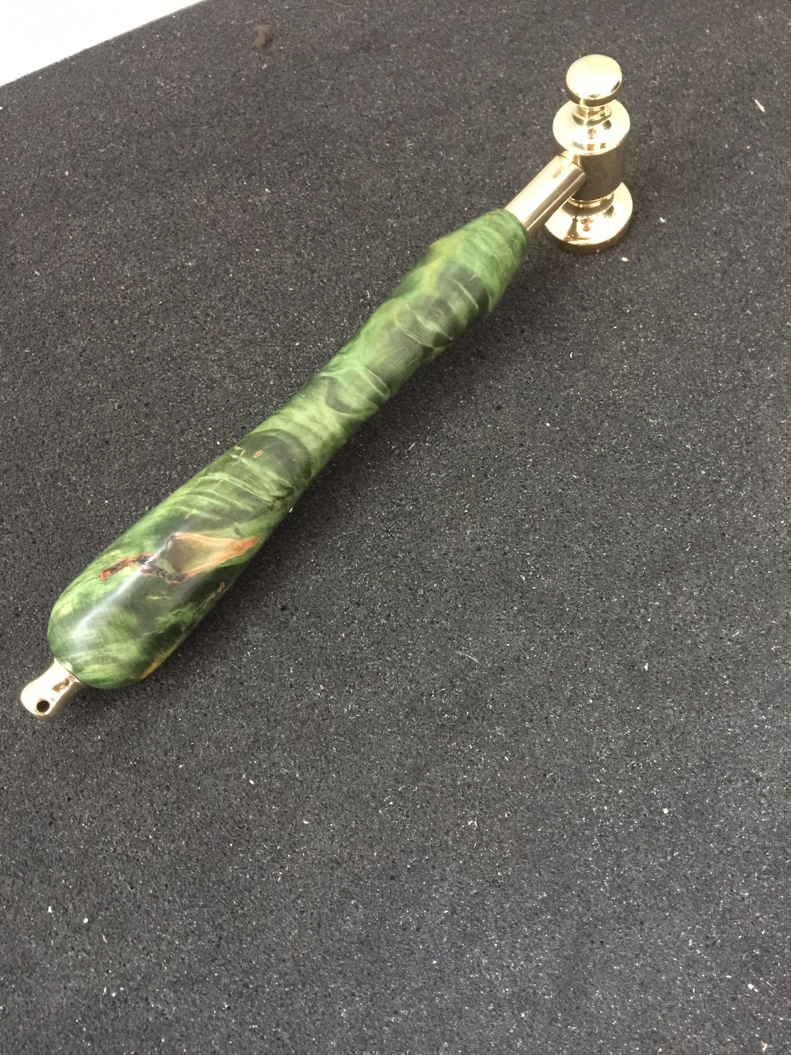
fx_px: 883
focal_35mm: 29
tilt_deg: -66.6
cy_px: 528
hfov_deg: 48.2
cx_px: 396
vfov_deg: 61.7
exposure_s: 1/8
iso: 200
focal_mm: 4.15
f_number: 2.2
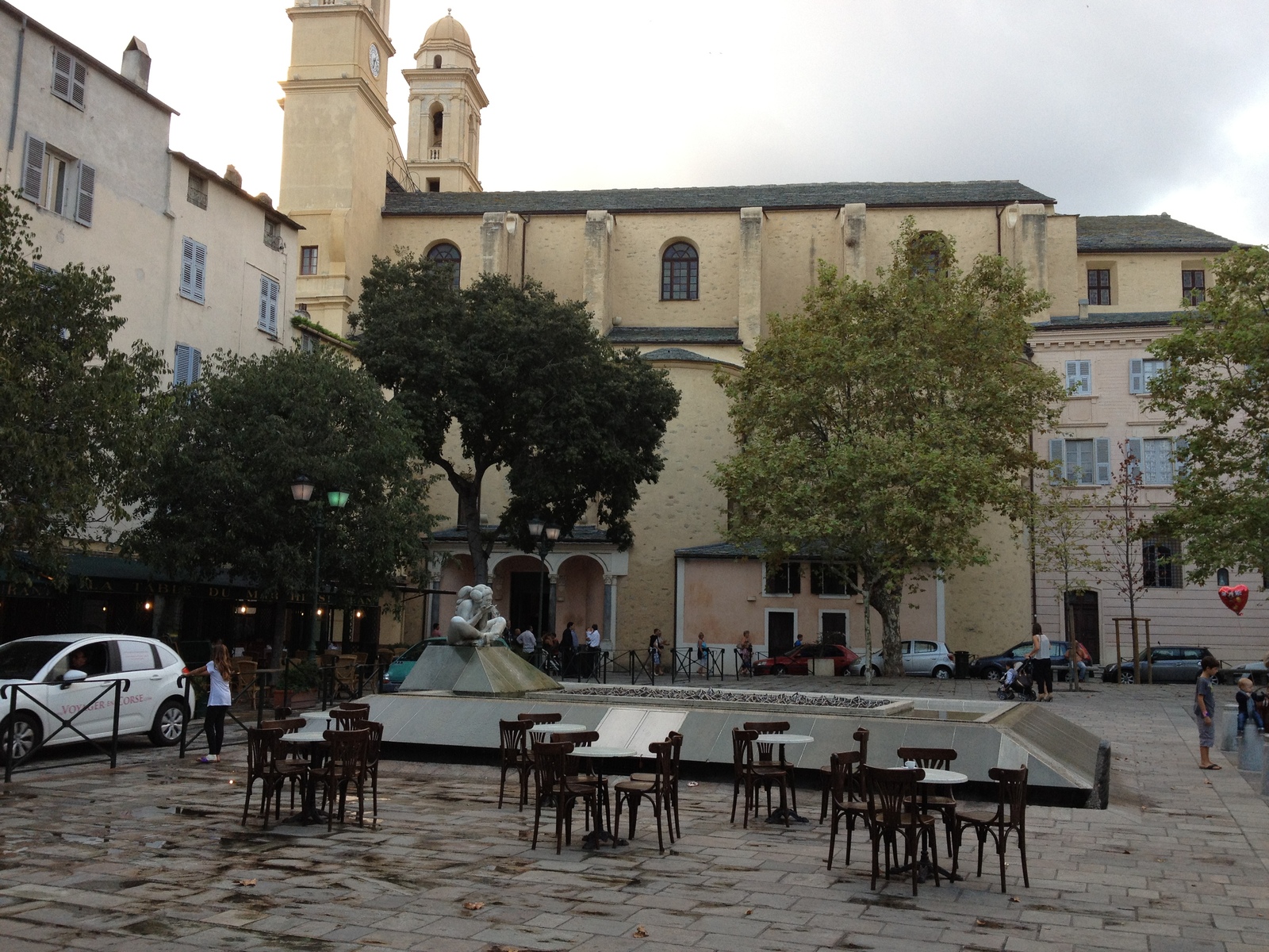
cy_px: 476
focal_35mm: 35
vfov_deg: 40.7
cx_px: 634
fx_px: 1283
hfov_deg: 52.6
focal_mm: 4.28
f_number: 2.4
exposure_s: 1/120
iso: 80
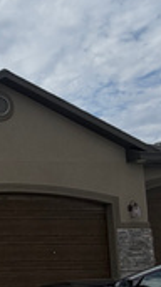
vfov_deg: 36.0
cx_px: -211
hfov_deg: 14.7
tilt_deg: +4.1
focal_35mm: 57
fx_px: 433
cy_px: 206
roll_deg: +1.5
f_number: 2.2
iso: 20
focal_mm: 2.22
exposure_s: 1/1656
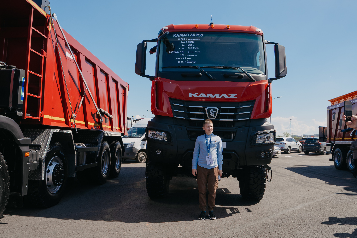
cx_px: 178
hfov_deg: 65.5
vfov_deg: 46.4
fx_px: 278
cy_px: 119
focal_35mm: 28
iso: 100
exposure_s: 1/400
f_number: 6.3
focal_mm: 28
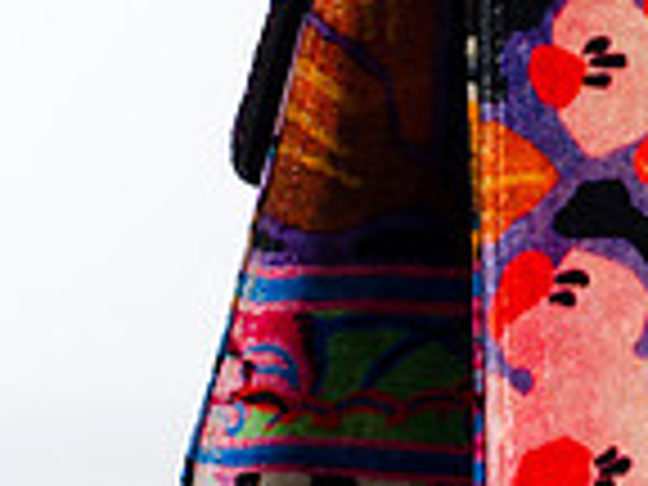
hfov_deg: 10.1
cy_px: 128
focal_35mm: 194
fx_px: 3632
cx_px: 639
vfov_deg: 7.6
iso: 200
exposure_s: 1/200
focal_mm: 50
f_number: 7.1
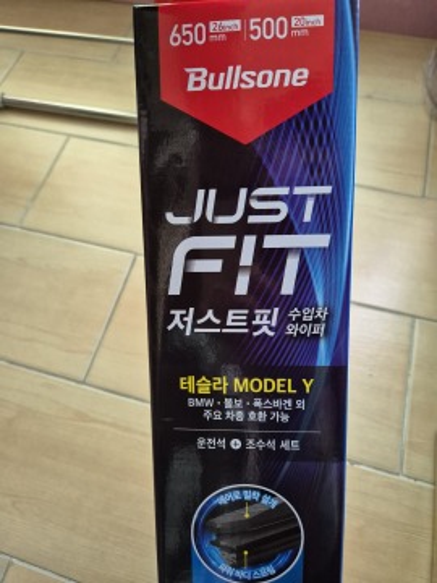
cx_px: 218
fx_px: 387
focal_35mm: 23
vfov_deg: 73.9
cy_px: 292
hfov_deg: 58.9
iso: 500
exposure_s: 1/120
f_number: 1.8
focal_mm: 5.4
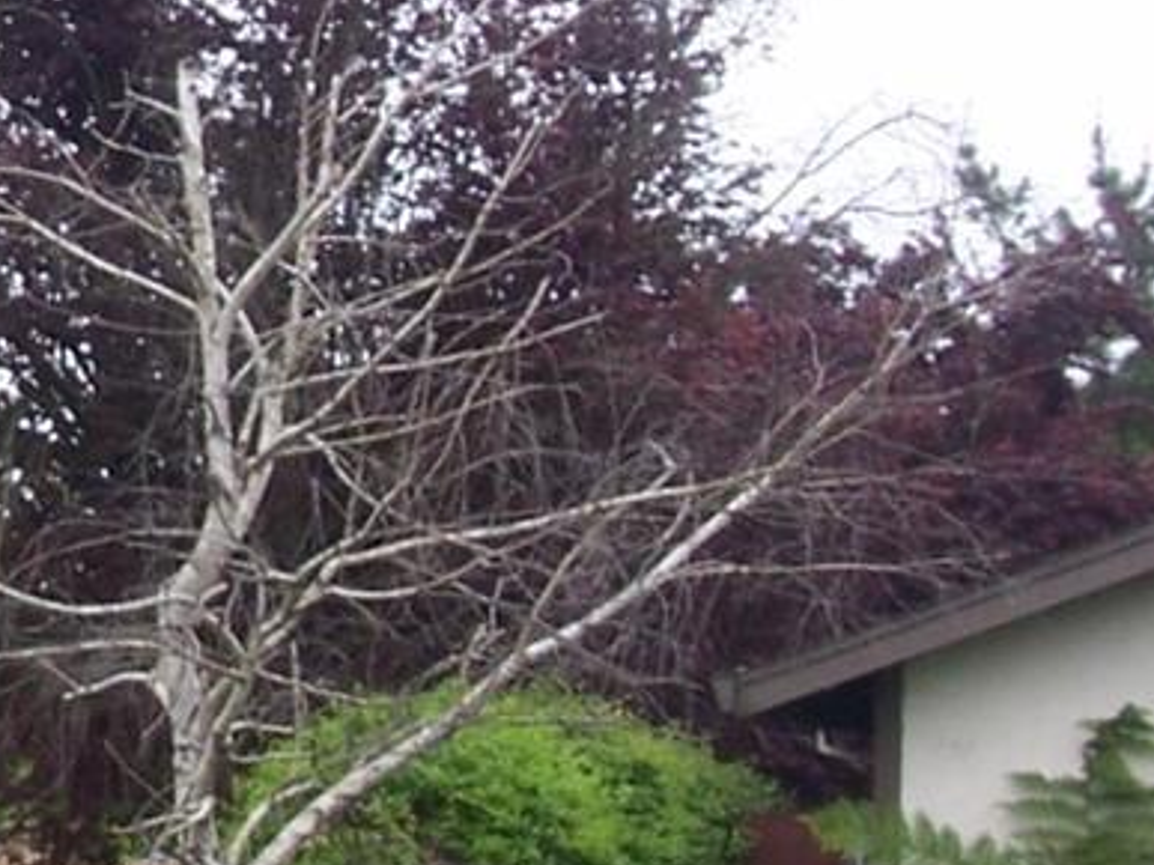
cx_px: -856
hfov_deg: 12.1
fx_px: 5032
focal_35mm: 151
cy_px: 698
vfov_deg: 9.8
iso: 80
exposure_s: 1/60
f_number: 3.9
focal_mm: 6.4
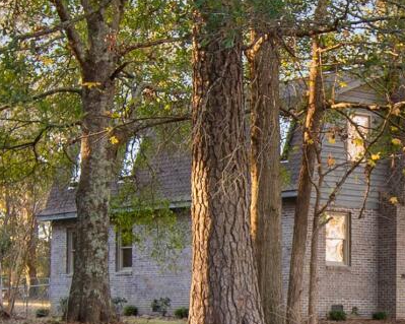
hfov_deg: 16.8
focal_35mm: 113
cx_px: 363
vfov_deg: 13.5
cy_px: 281
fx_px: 1354
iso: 100
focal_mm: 11
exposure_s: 1/50
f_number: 4.8
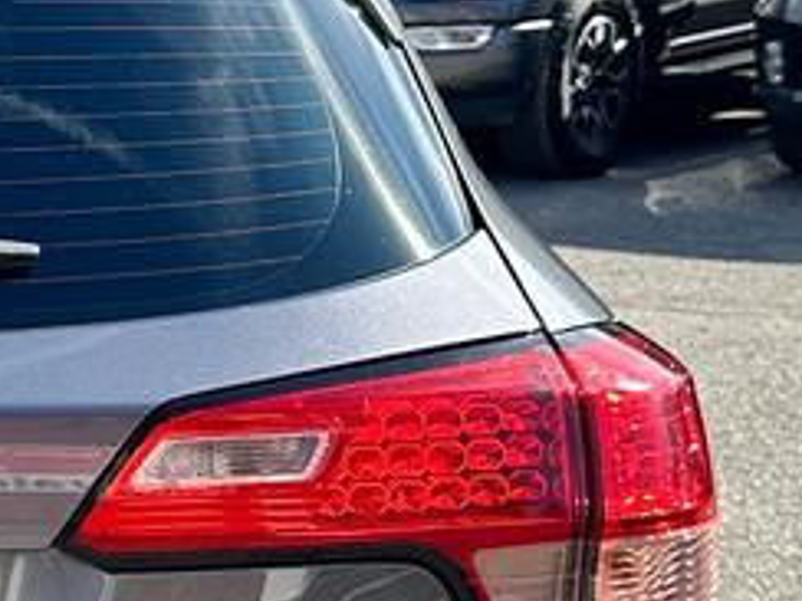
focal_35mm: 126
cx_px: -381
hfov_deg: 14.6
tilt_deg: -13.1
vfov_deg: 11.7
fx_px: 2919
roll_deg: +0.3
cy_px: 496
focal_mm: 6.86
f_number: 1.78
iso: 80
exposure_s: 1/1880
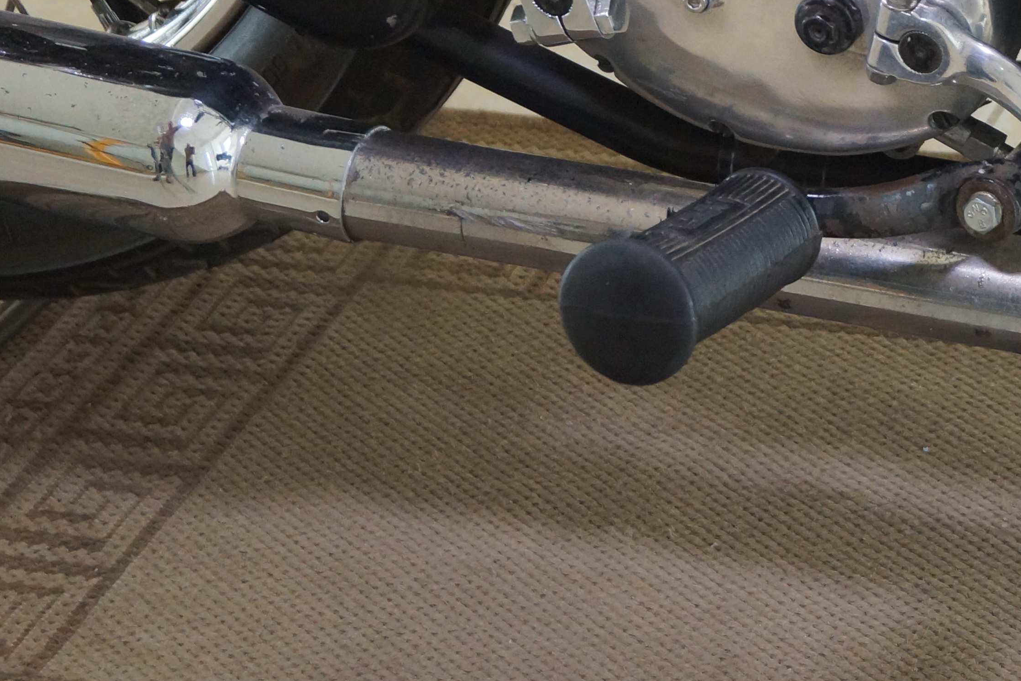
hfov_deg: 13.9
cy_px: -216
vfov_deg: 9.5
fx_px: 4008
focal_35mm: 141
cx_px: 1344
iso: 640
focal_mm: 35
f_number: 4.5
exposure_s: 1/60
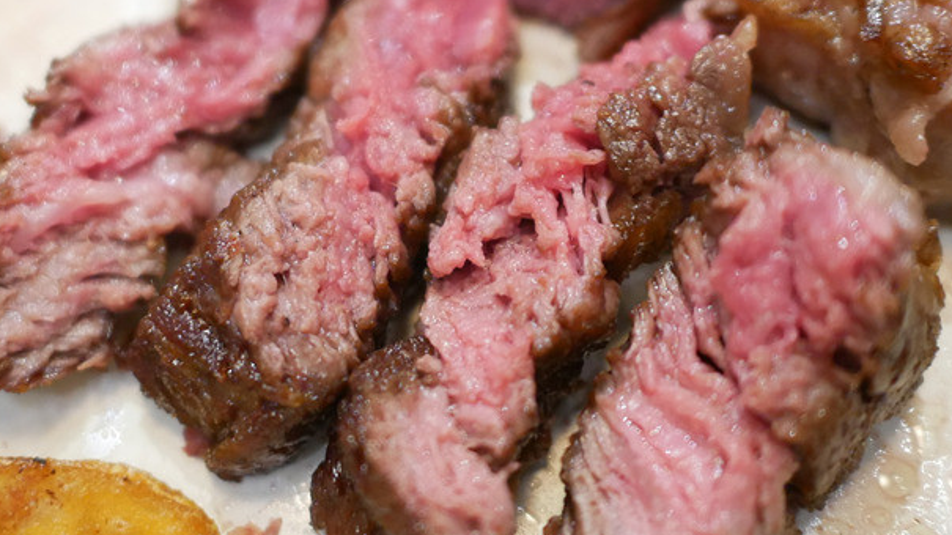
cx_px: 335
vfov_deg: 22.1
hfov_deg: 38.2
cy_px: 179
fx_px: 1363
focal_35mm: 54
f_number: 1.7
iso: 1600
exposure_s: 1/60
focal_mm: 15
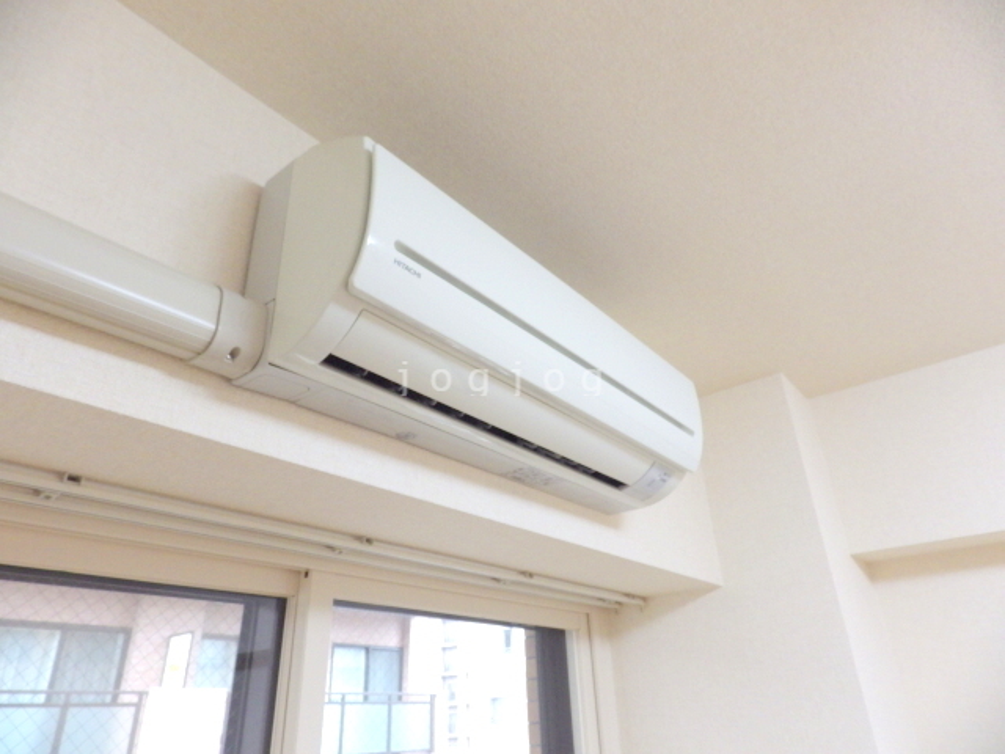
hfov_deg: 76.4
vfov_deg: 61.1
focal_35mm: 22
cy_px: 377
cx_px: 502
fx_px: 639
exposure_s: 1/45
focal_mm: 4
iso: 200
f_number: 3.1
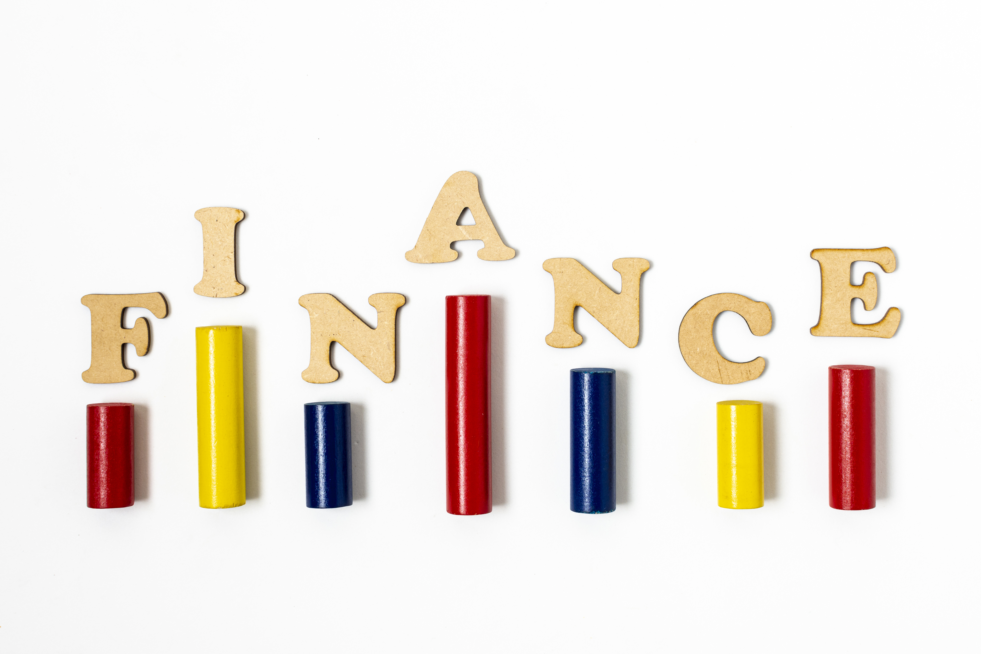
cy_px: 327
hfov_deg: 37.9
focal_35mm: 52
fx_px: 1431
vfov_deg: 25.8
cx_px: 490
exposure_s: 1/160
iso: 250
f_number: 7.1
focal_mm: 35
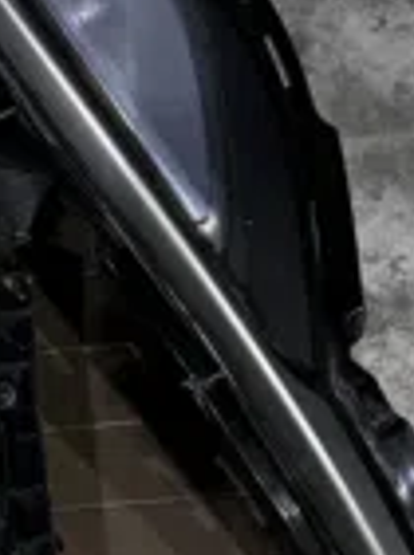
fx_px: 1185
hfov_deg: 18.2
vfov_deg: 26.1
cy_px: 405
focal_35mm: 74
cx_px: -150
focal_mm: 5.7
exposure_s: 1/40
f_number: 1.5
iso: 640
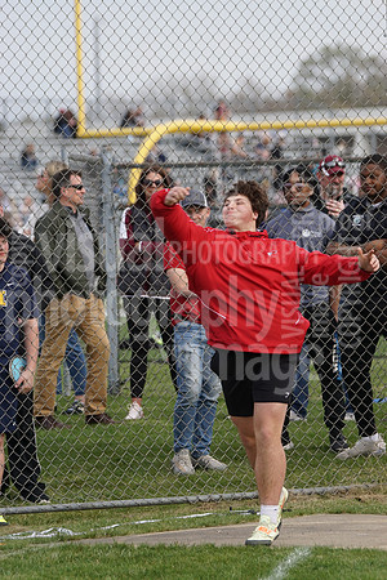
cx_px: 194
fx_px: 5563
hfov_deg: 4.0
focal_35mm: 345
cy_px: 290
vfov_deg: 6.0
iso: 400
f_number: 5.6
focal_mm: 230
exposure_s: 1/1000
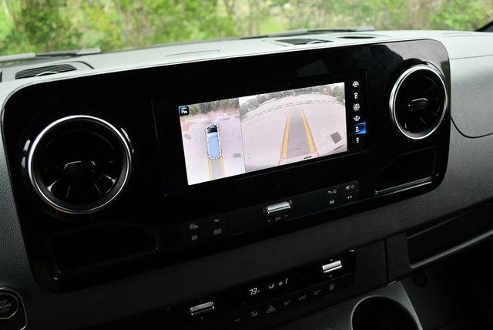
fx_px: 493
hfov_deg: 53.1
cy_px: 165
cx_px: 246
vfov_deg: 36.9
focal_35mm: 36
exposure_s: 1/250
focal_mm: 18
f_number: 3.5
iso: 400
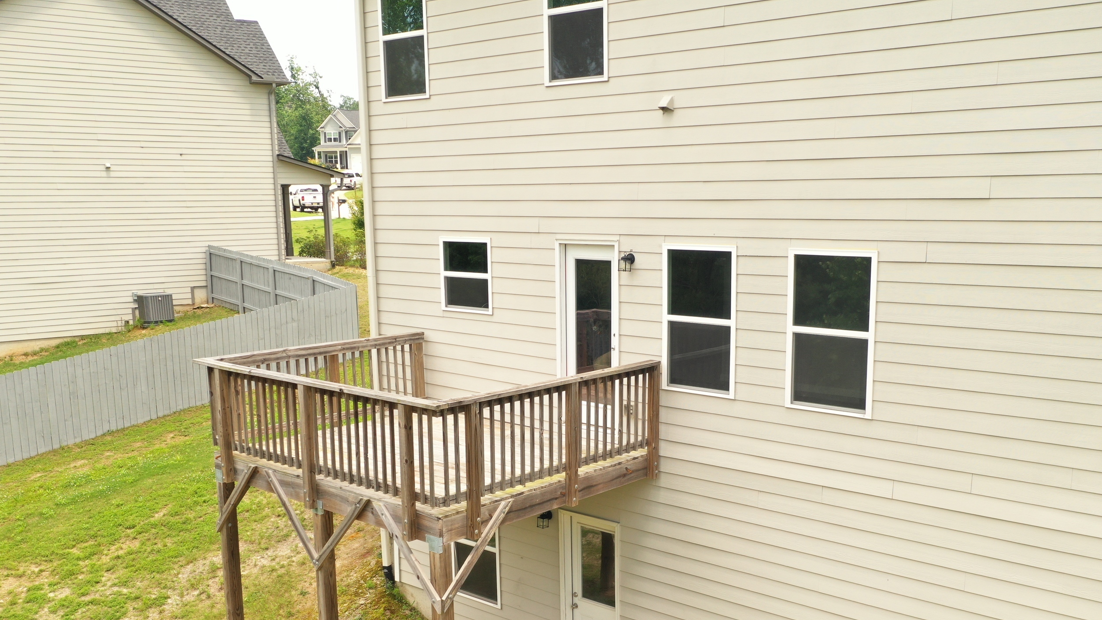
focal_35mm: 36
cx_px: 599
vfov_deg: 32.6
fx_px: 1052
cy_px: 415
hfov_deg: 55.2
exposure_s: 1/200
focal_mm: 10.26
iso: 100
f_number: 4.5
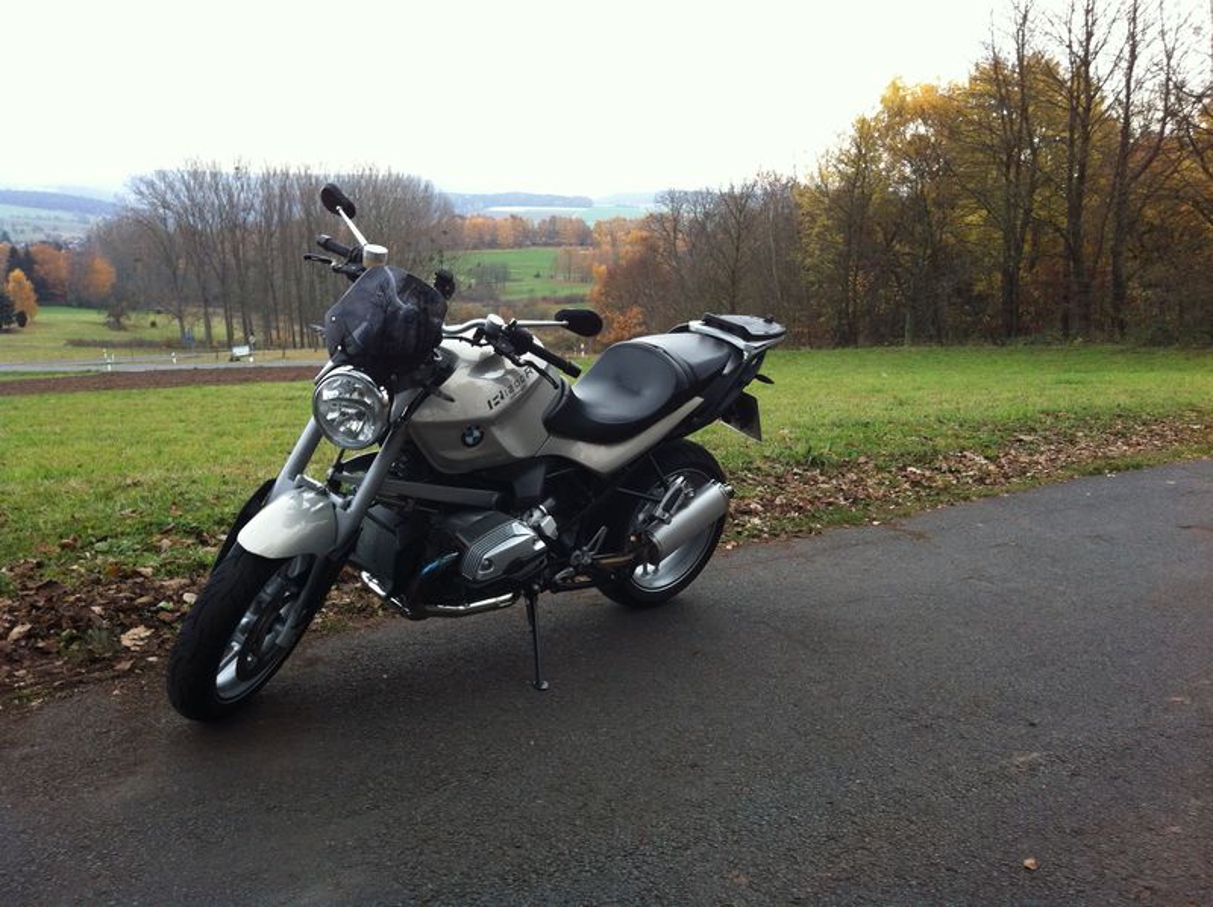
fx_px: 1225
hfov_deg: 52.7
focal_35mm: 35
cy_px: 454
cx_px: 606
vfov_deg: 40.6
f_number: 2.8
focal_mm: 3.85
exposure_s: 1/120
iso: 100
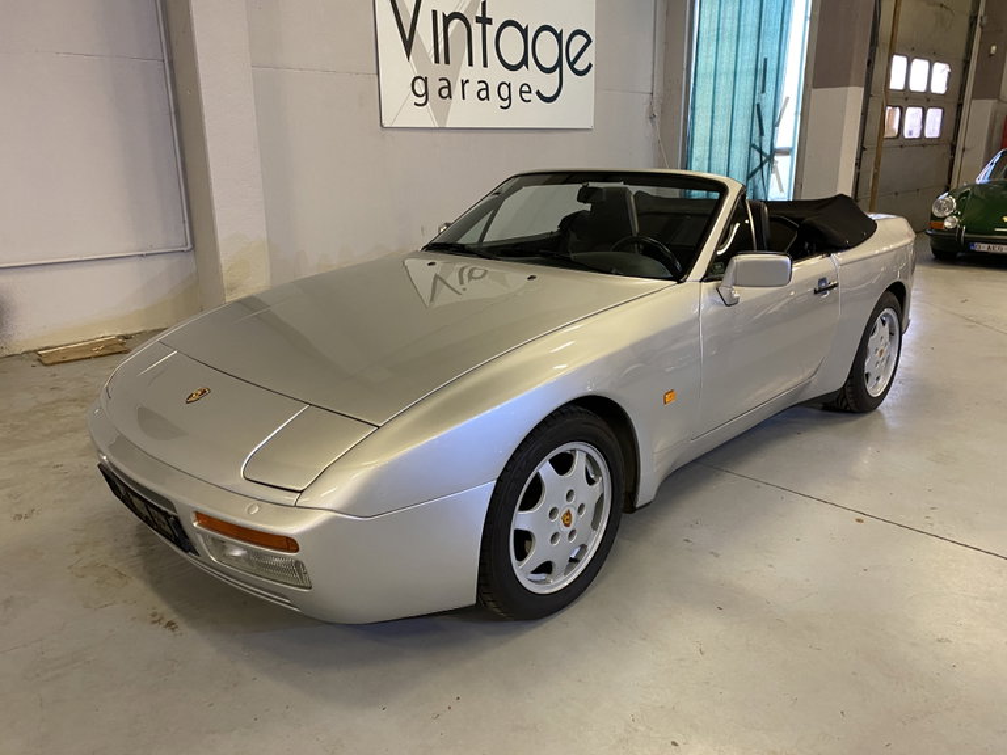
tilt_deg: -16.9
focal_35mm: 26
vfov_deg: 53.1
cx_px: 504
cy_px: 378
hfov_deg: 67.3
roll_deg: +0.0
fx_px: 756
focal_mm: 4.25
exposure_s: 1/50
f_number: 1.8
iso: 200
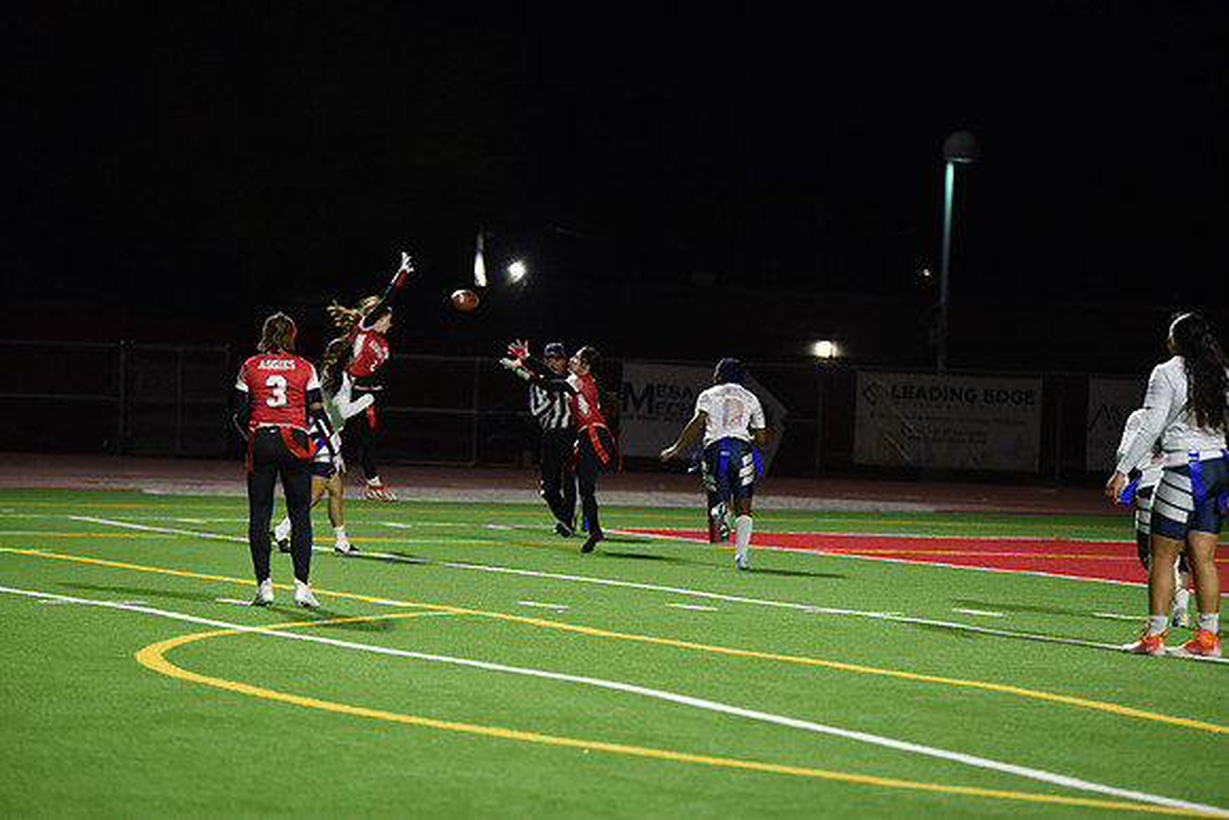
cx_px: 614
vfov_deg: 8.1
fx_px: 5805
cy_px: 410
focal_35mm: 170
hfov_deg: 12.1
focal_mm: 170
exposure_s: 1/640
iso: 4000
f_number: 2.8
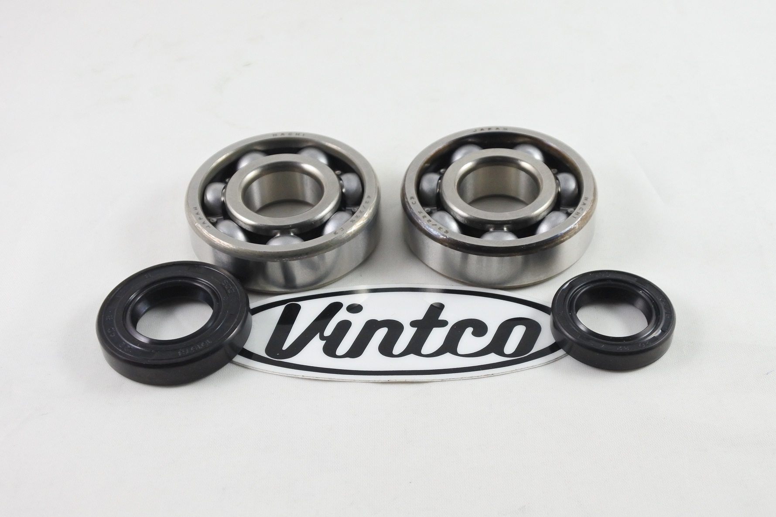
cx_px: 388
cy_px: 258
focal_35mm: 46
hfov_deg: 42.7
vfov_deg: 29.2
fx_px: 991
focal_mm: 17.2
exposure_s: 1/125
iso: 800
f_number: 4.5
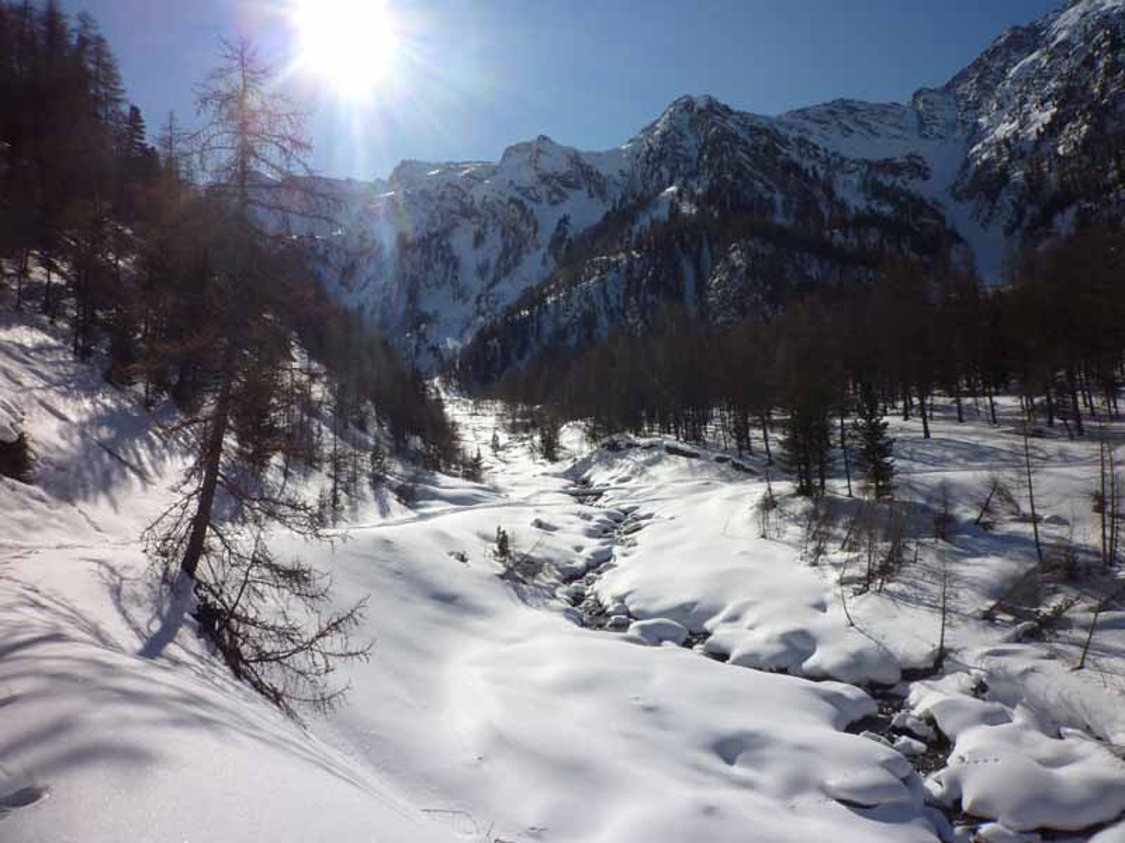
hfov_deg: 69.4
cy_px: 422
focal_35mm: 25
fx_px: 812
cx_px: 562
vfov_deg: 54.9
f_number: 6.3
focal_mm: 4.4
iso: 100
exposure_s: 1/800
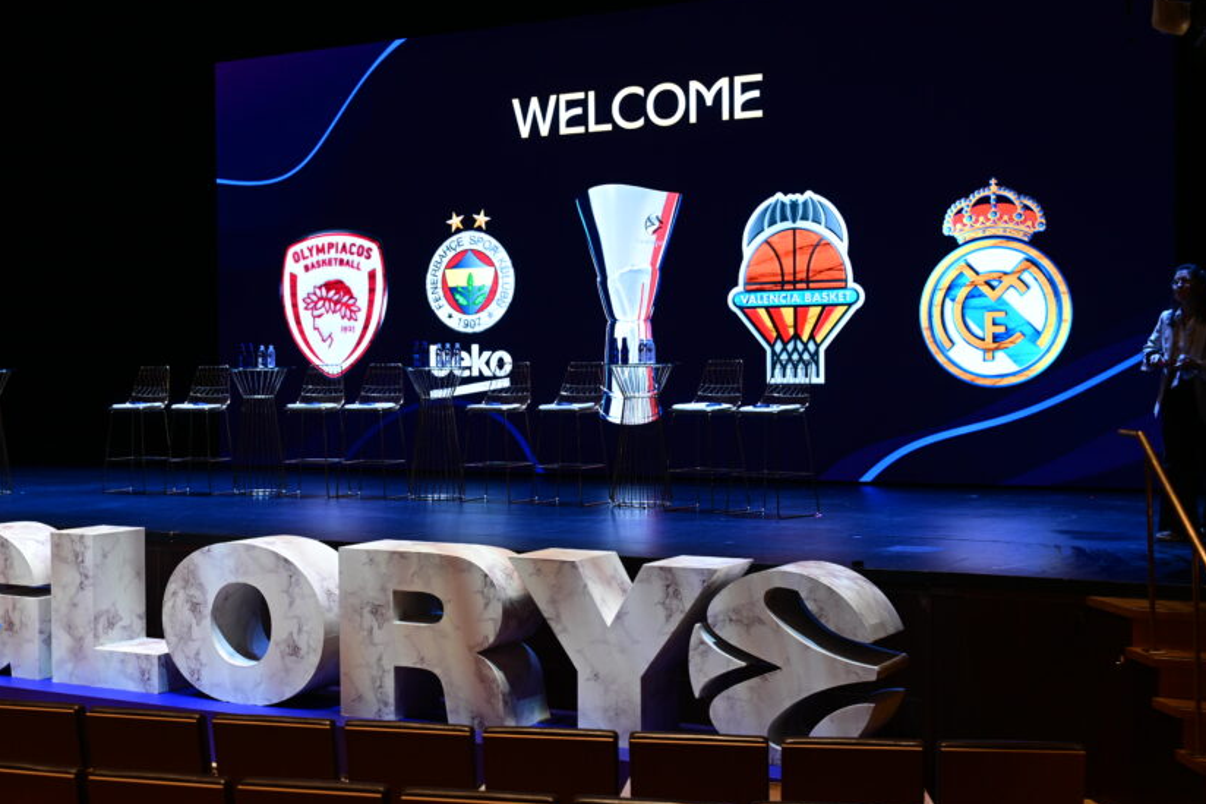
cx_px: 407
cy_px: 390
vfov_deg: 26.5
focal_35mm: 51
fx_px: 1708
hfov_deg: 38.5
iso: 400
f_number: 3.2
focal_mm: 35
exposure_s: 1/25
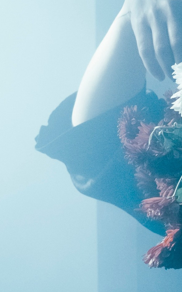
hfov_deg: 9.4
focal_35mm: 130
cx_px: 375
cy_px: 179
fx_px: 1031
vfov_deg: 16.0
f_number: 5
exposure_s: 1/4000
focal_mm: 19.2
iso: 1600
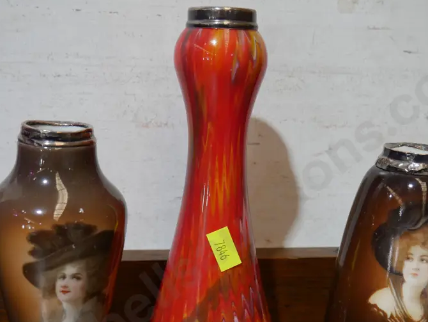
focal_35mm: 55
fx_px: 680
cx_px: 241
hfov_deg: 34.9
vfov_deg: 26.3
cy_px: 232
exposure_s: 1/60
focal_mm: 18
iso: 500
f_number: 4
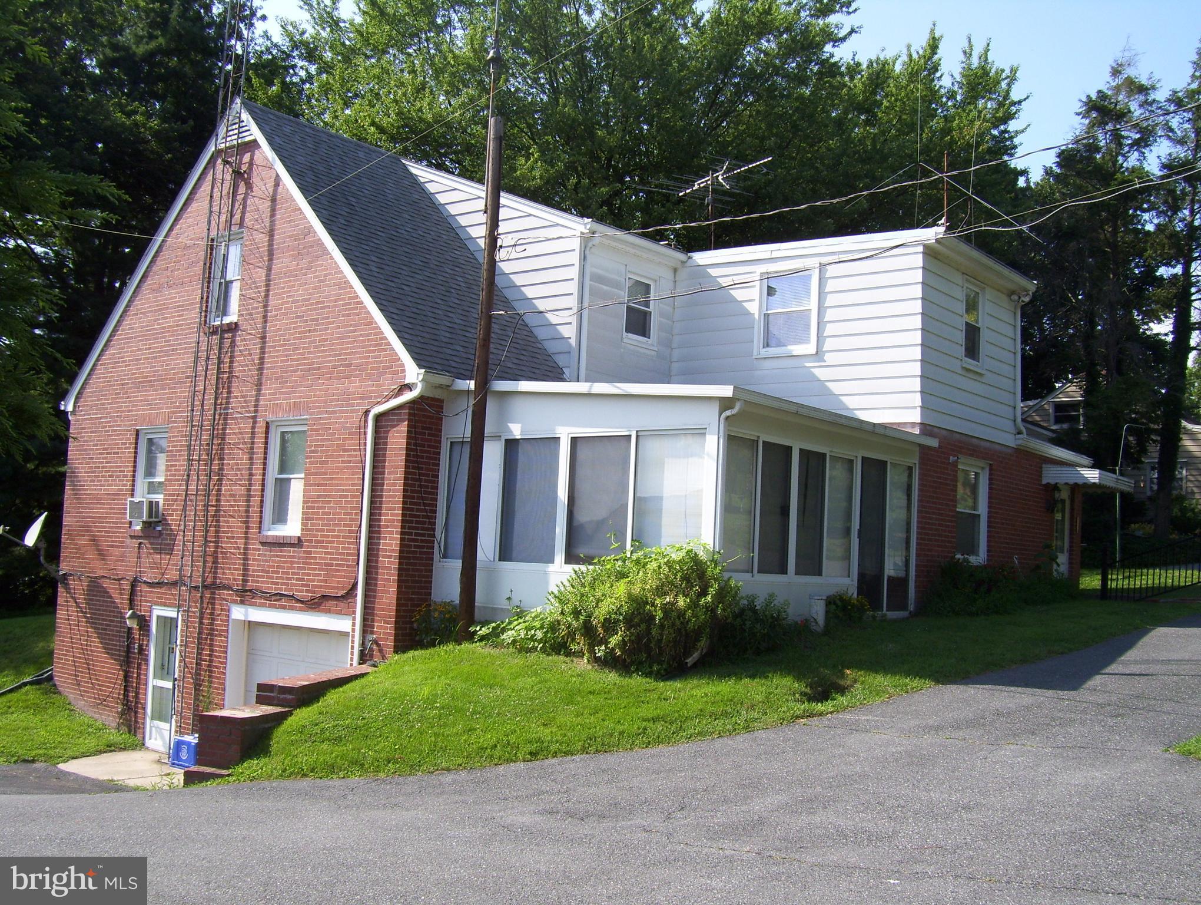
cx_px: 600
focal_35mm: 36
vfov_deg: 39.7
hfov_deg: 51.3
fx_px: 1251
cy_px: 452
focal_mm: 6
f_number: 4.8
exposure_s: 1/320
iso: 80
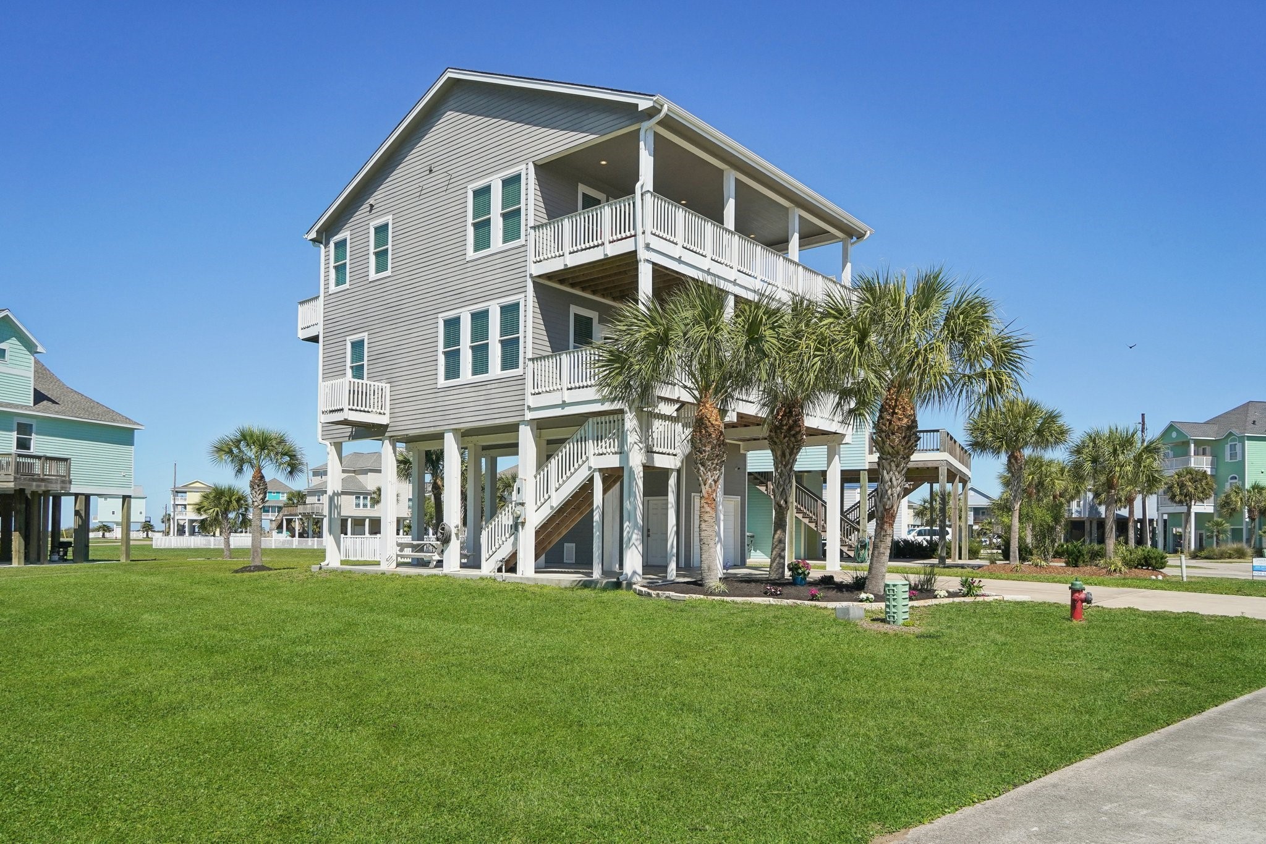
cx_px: 633
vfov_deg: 53.1
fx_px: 844
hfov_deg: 73.7
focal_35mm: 24
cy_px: 422
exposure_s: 1/2500
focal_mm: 24
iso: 500
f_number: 8
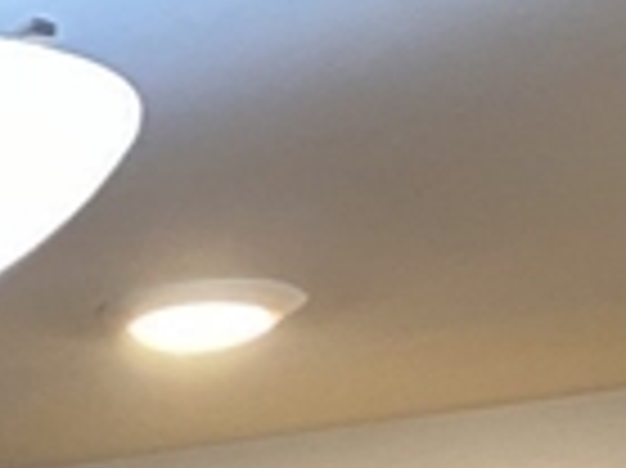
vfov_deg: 6.5
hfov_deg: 8.7
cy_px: 1390
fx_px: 3740
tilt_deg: -1.8
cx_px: -887
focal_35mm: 207
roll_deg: +1.0
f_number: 1.8
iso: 160
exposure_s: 1/60
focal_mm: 3.99
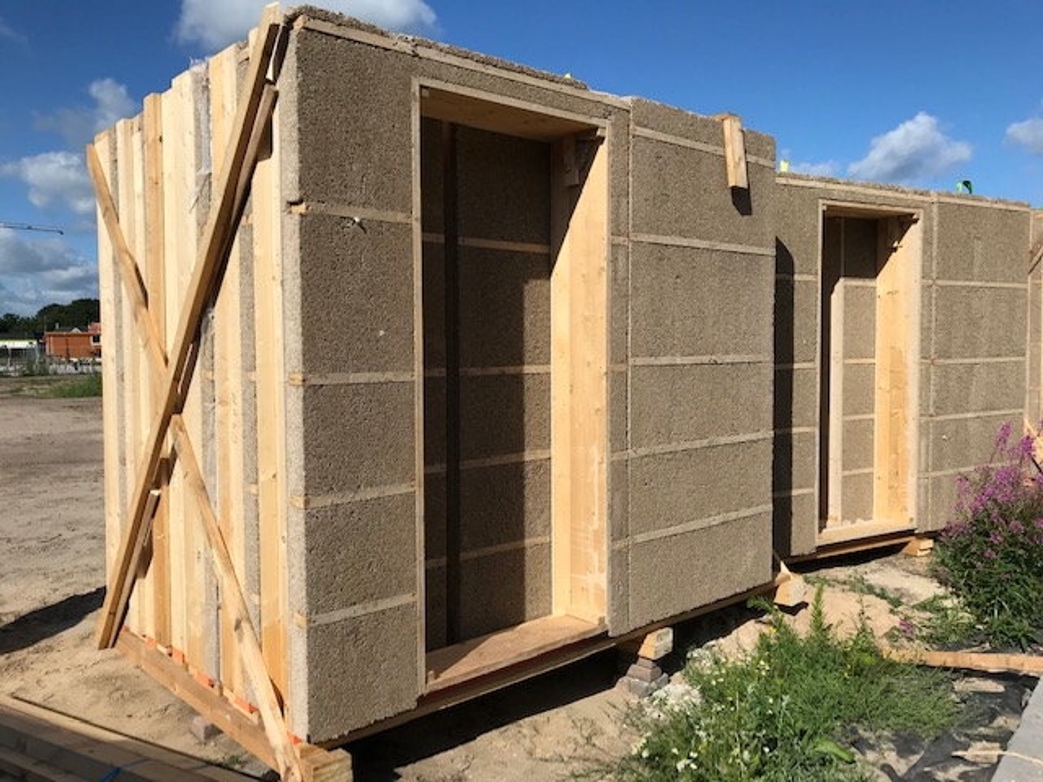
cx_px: 522
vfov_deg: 49.7
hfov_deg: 63.4
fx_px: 844
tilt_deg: -3.6
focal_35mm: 28
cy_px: 391
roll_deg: +1.2
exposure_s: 1/4000
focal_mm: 3.99
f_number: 1.8
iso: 20
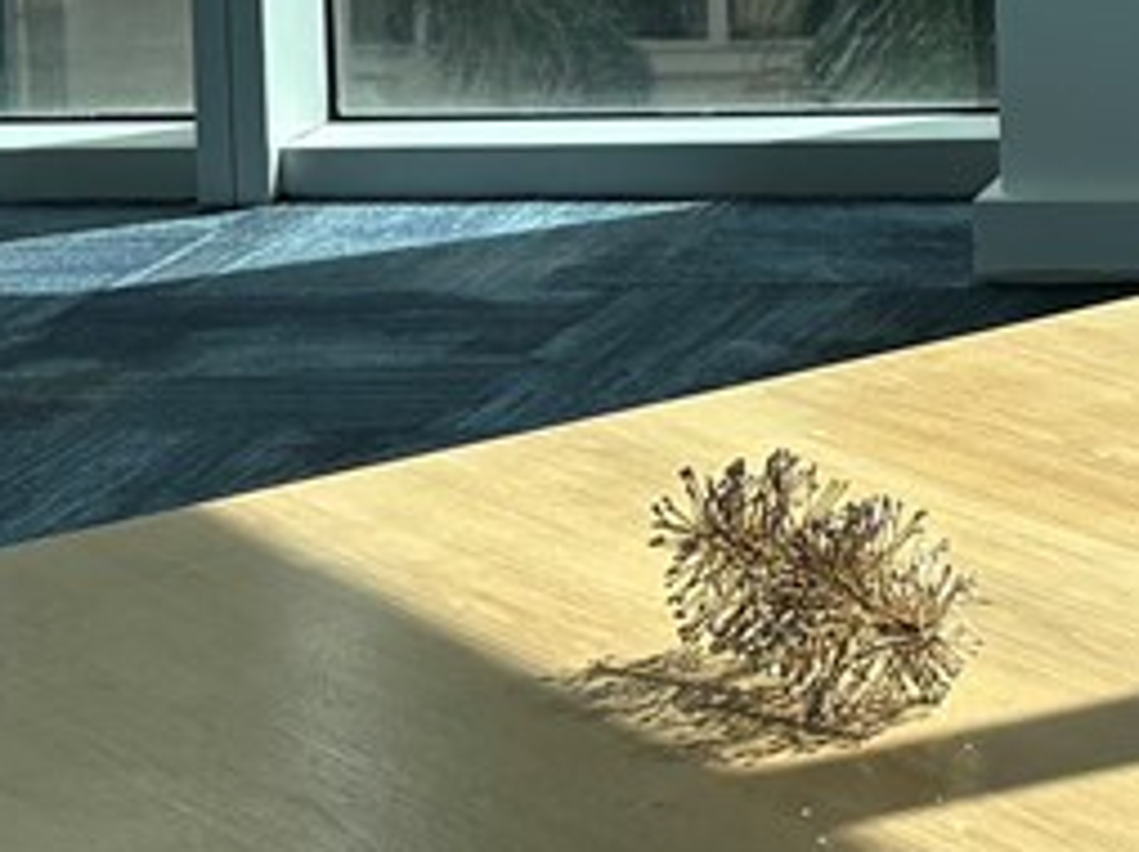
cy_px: -740
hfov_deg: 10.9
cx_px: 2314
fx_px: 5391
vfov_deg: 8.6
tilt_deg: -3.1
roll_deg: +1.4
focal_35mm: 164
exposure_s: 1/1848
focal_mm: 5.96
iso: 50
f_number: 1.6
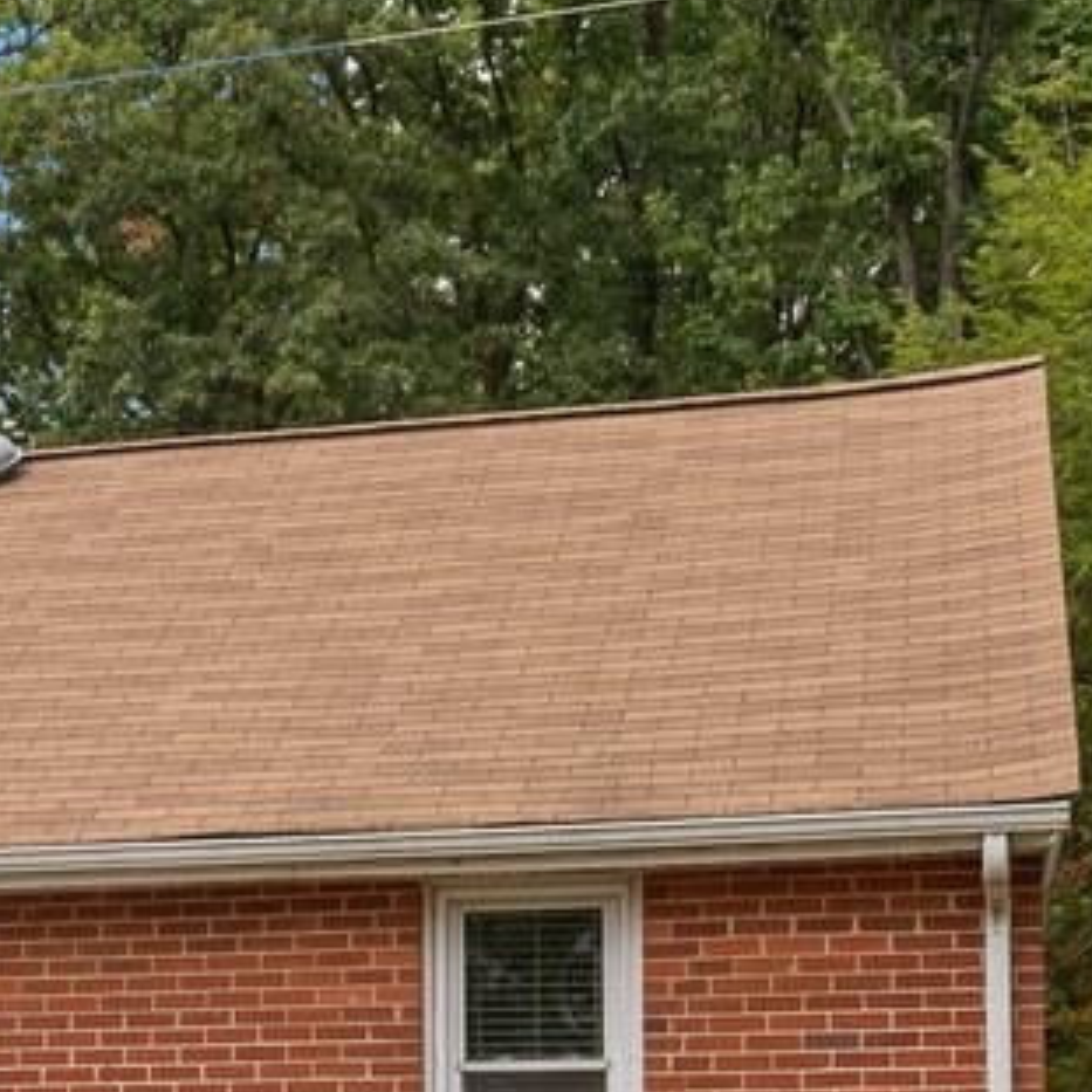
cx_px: -270
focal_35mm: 98
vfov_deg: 17.3
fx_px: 3498
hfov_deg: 16.9
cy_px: 1145
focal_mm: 35
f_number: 11
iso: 800
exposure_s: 1/500
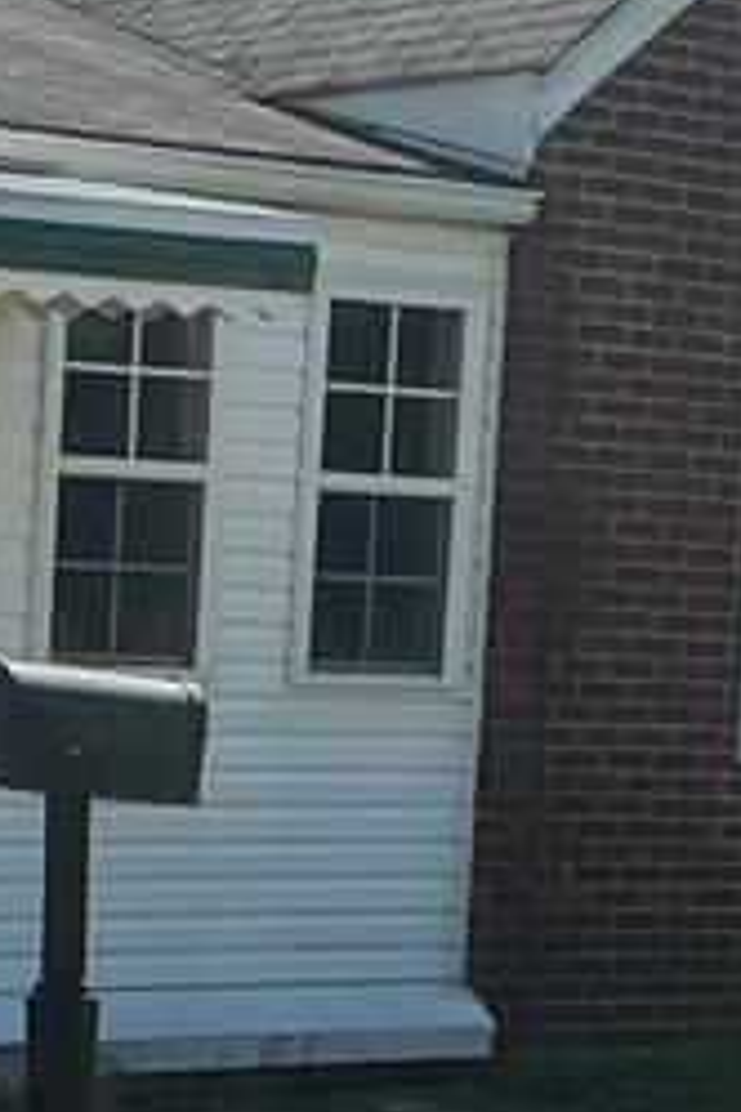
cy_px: 719
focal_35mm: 124
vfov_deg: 16.5
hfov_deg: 10.4
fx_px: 3828
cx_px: -598
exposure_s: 1/1984
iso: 25
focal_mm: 3
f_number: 1.8
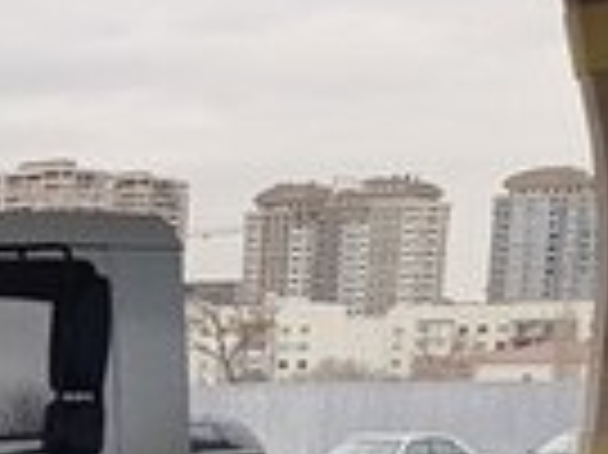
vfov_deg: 10.7
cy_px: 910
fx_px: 2229
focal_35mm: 127
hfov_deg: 13.6
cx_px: -545
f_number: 1.7
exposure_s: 1/407
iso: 40
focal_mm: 4.2
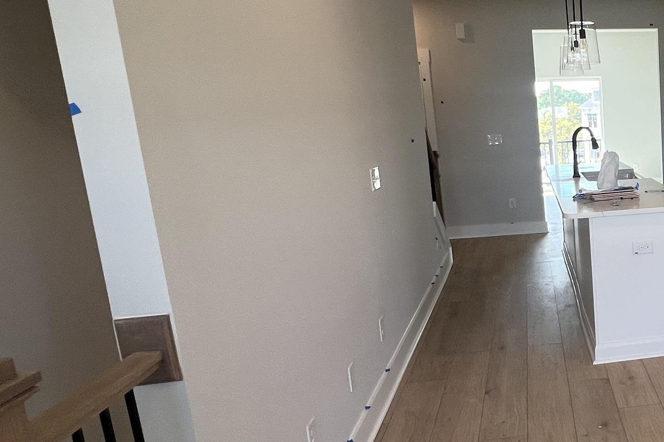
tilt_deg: -11.1
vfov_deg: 41.1
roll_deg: +2.1
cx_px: 663
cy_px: 227
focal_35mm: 32
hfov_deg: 48.4
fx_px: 590
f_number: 1.8
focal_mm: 1.57
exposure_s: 1/120
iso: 64
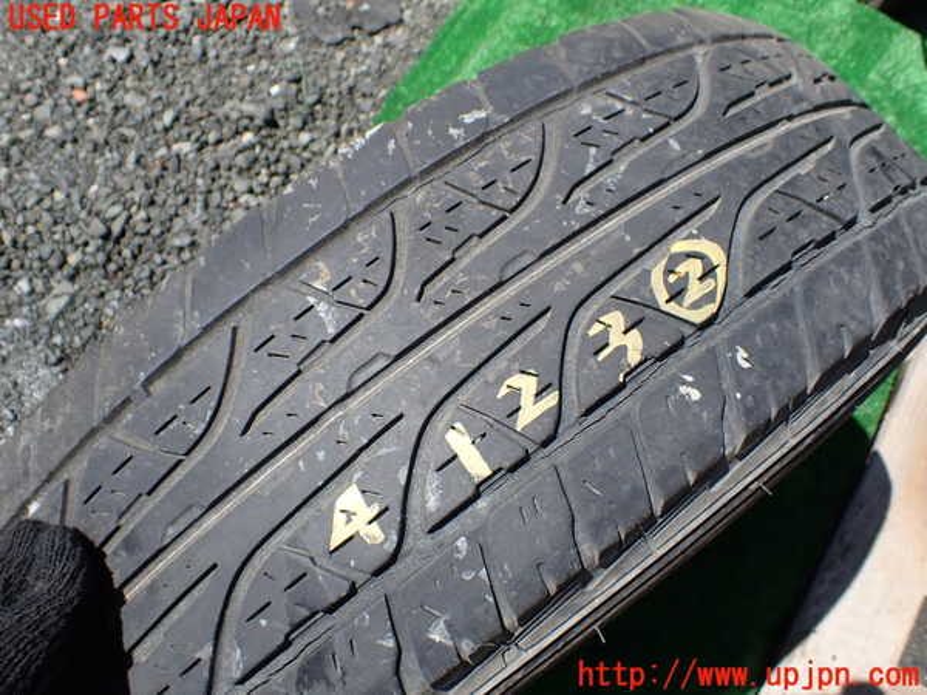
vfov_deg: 46.8
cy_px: 348
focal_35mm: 30
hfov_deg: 60.0
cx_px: 464
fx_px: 803
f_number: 3.2
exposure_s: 1/800
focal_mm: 5.4
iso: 100
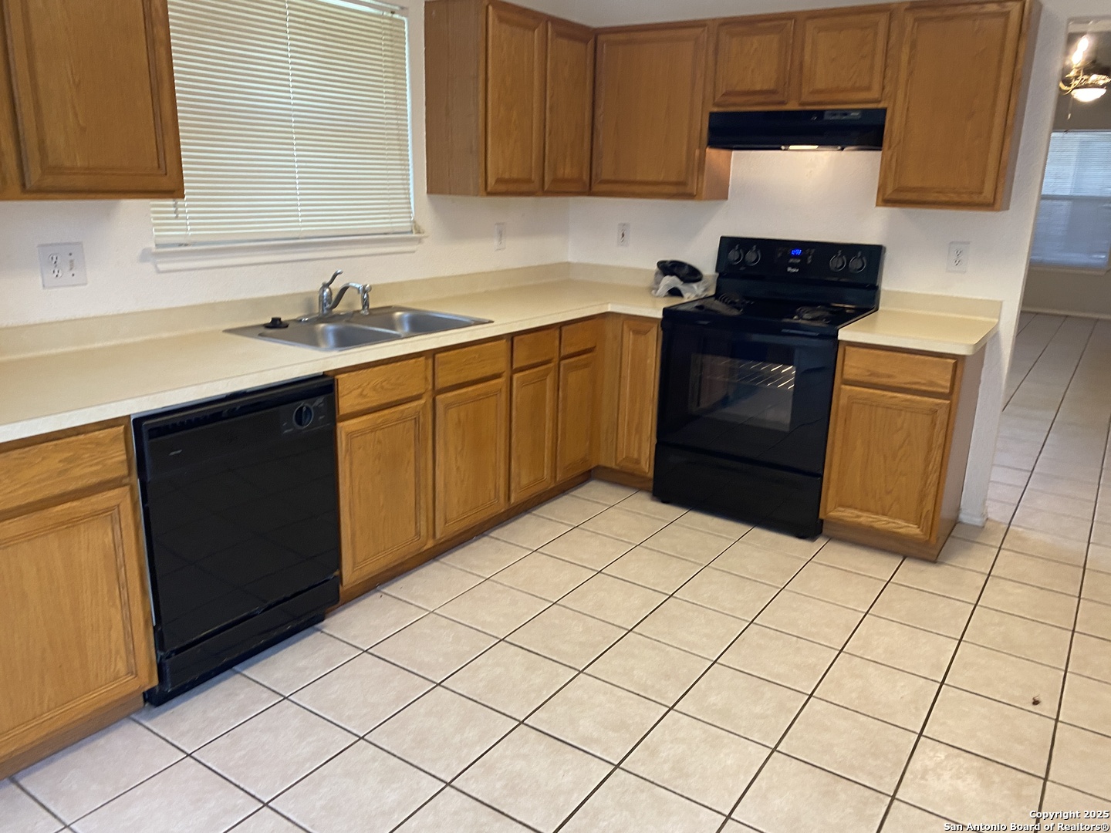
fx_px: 834
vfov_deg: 53.1
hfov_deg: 67.3
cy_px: 416
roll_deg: -0.1
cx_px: 556
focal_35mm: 26
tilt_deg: -11.8
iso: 125
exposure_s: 1/60
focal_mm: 4.25
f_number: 1.8
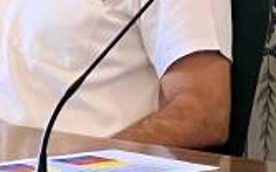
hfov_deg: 4.2
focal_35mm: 500
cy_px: -245
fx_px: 3757
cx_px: 8
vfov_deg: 2.6
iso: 400
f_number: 2.8
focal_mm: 9
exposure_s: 1/100
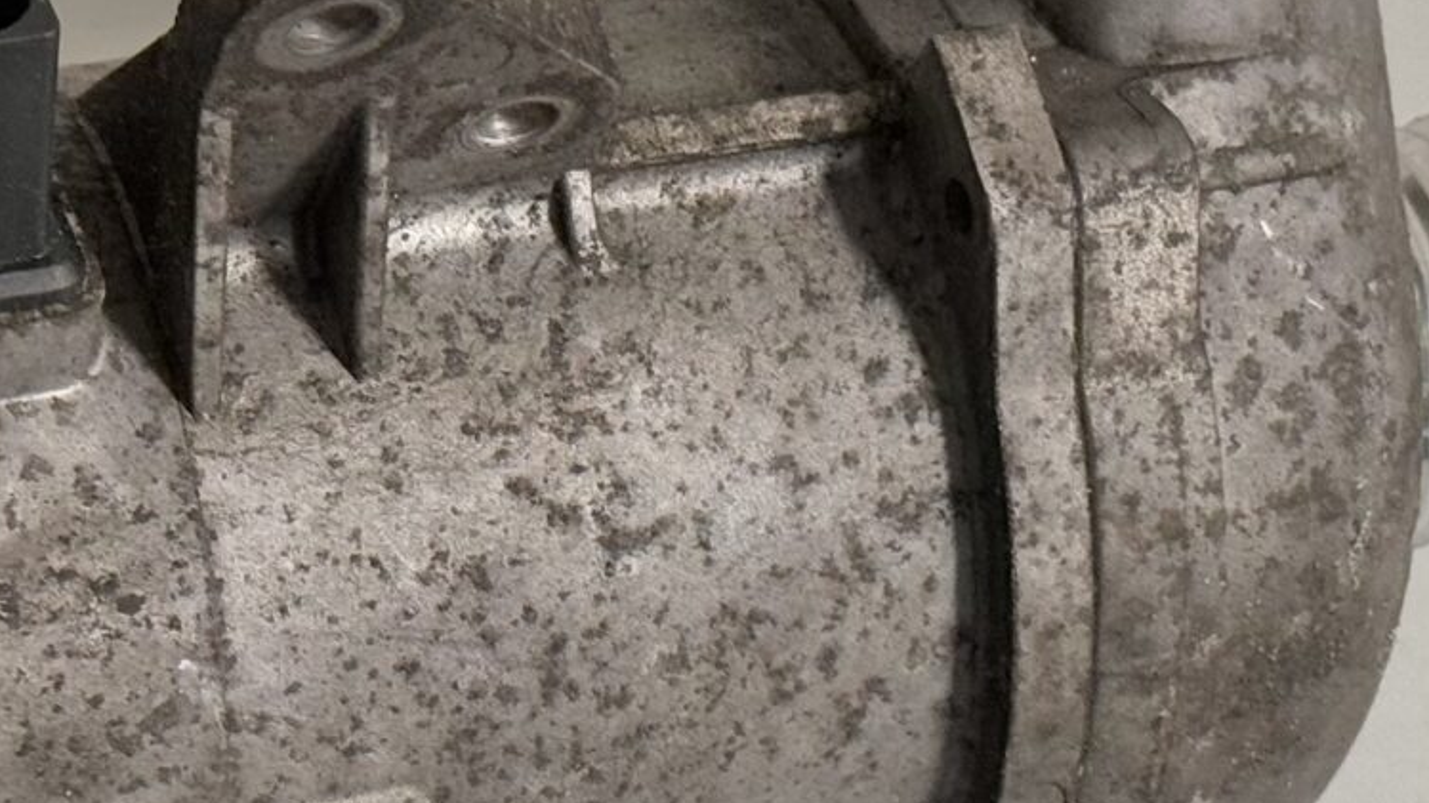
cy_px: 538
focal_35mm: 143
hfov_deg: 15.0
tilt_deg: -58.3
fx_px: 5418
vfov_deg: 8.5
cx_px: 380
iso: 250
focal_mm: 6.76
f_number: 1.78
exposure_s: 1/45
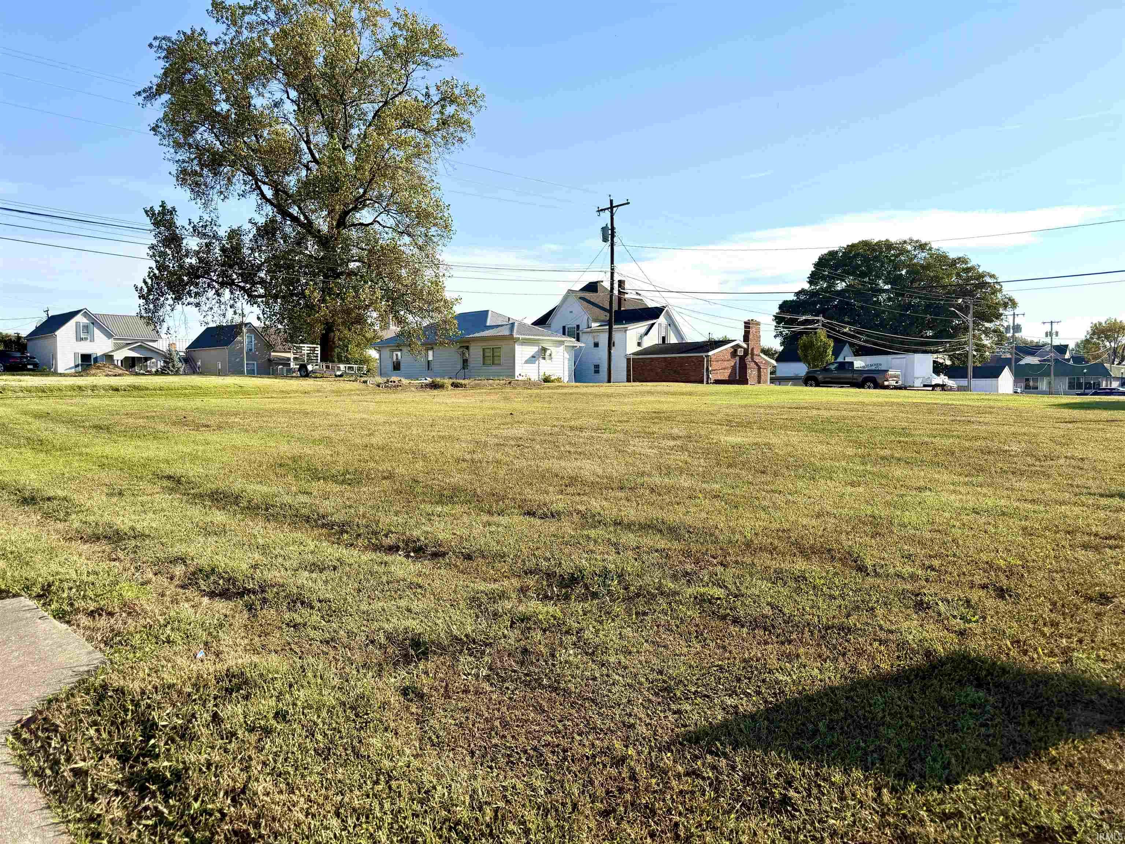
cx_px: 562
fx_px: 780
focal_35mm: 24
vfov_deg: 56.8
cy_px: 422
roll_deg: +0.4
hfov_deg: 71.6
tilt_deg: -2.5
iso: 80
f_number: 1.78
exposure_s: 1/4975
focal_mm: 6.76
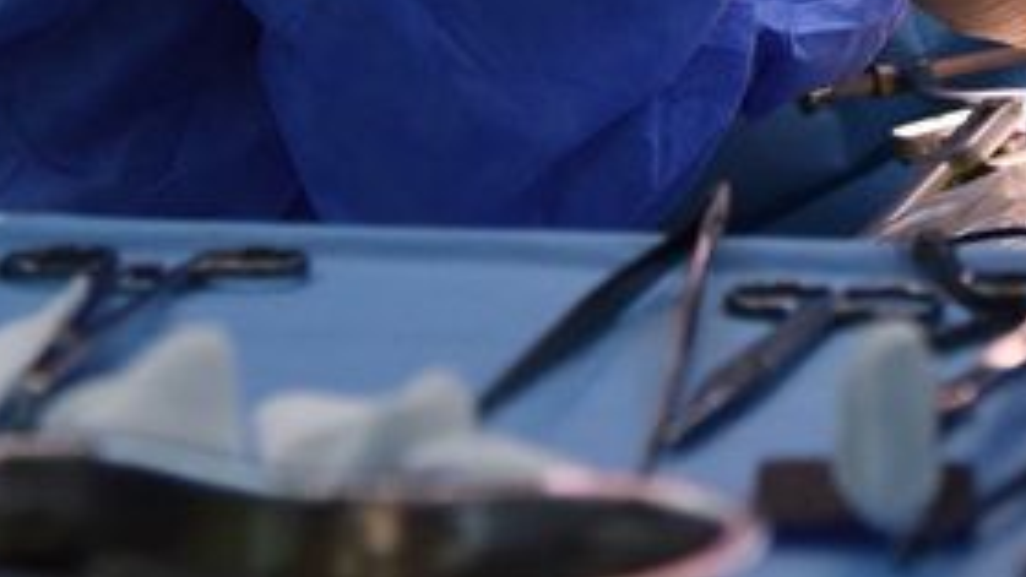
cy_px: -641
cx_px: 1144
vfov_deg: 6.3
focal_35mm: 188
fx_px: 5115
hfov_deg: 11.3
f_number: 4
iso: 2500
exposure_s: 1/800
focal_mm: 50
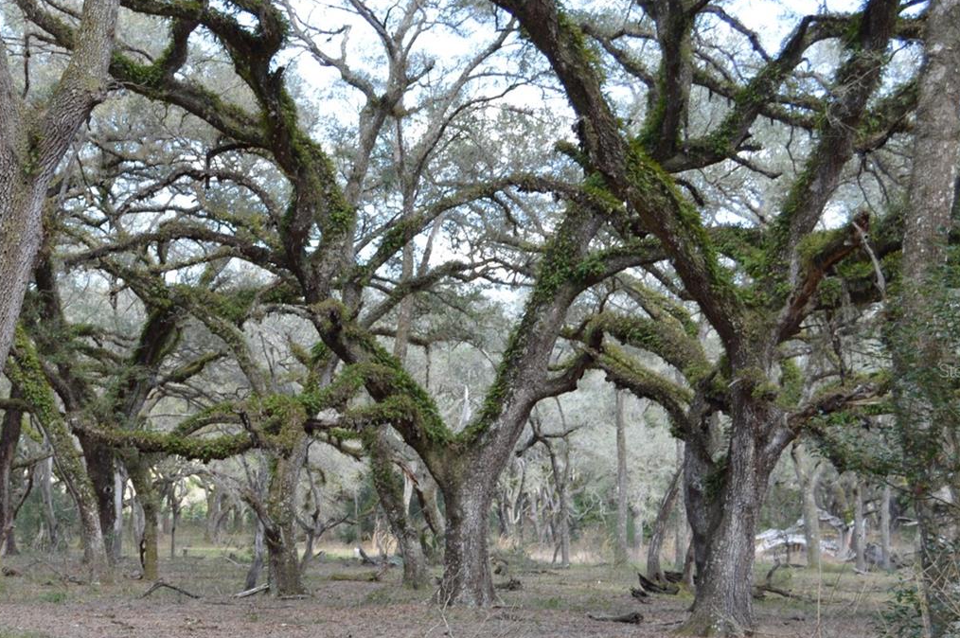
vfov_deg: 19.1
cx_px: 266
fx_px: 1891
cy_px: 371
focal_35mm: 71
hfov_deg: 28.2
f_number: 5.6
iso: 280
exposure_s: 1/125
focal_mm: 30
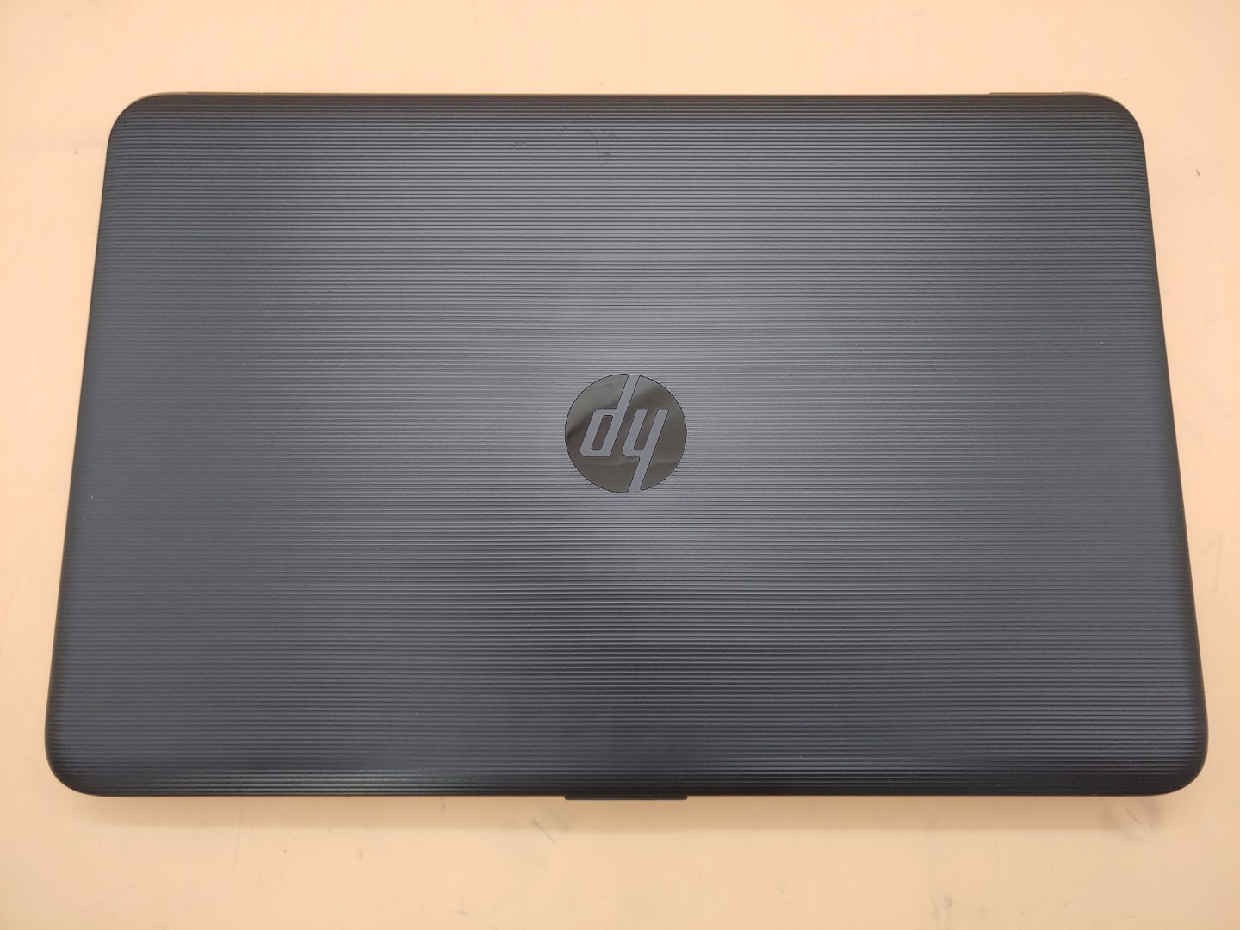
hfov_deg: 67.3
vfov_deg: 53.1
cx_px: 620
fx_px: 931
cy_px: 465
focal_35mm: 26
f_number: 1.8
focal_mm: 4.36
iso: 50
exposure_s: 1/60
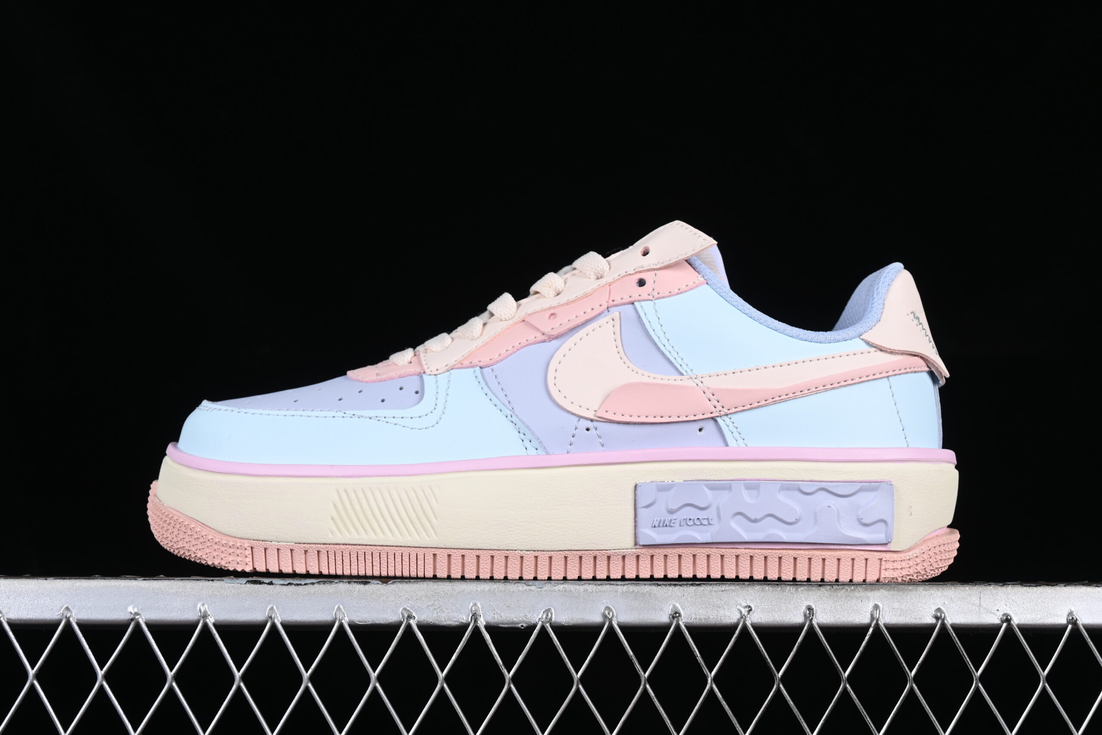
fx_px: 2296
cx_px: 551
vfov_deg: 18.2
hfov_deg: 27.0
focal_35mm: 75
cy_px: 368
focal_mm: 50
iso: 160
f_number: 8
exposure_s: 1/80
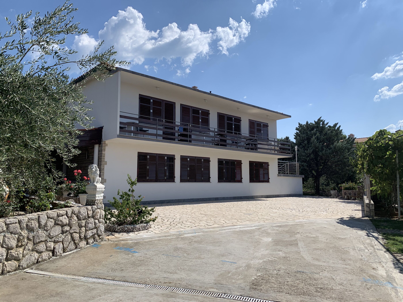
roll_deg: -0.4
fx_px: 303
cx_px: 202
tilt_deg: +6.7
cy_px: 151
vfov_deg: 53.1
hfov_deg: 67.3
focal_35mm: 26
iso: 25
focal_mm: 4.25
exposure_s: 1/4274
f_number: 1.8
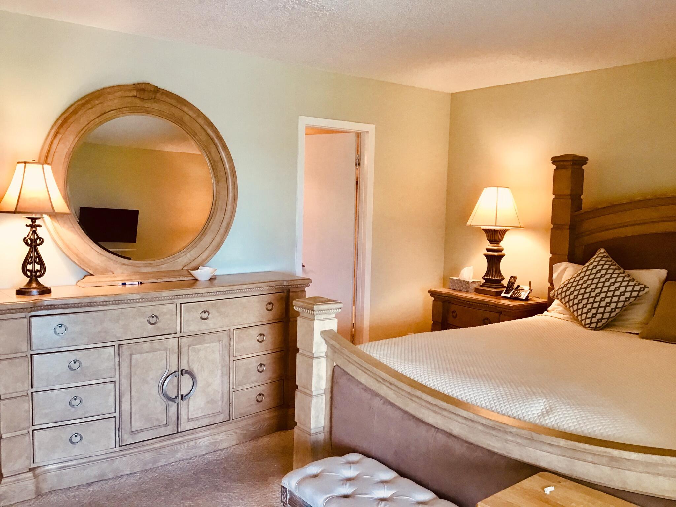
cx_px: 338
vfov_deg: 45.4
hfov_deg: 58.4
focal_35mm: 31
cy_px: 254
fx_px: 605
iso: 80
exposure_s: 1/30
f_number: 2.4
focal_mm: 3.3
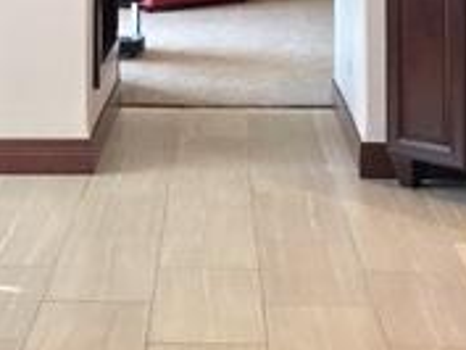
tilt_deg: -0.9
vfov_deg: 14.0
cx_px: 163
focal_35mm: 101
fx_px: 1361
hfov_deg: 19.4
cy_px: -132
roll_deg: -0.5
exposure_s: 1/30
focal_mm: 3.99
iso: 40
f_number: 1.8
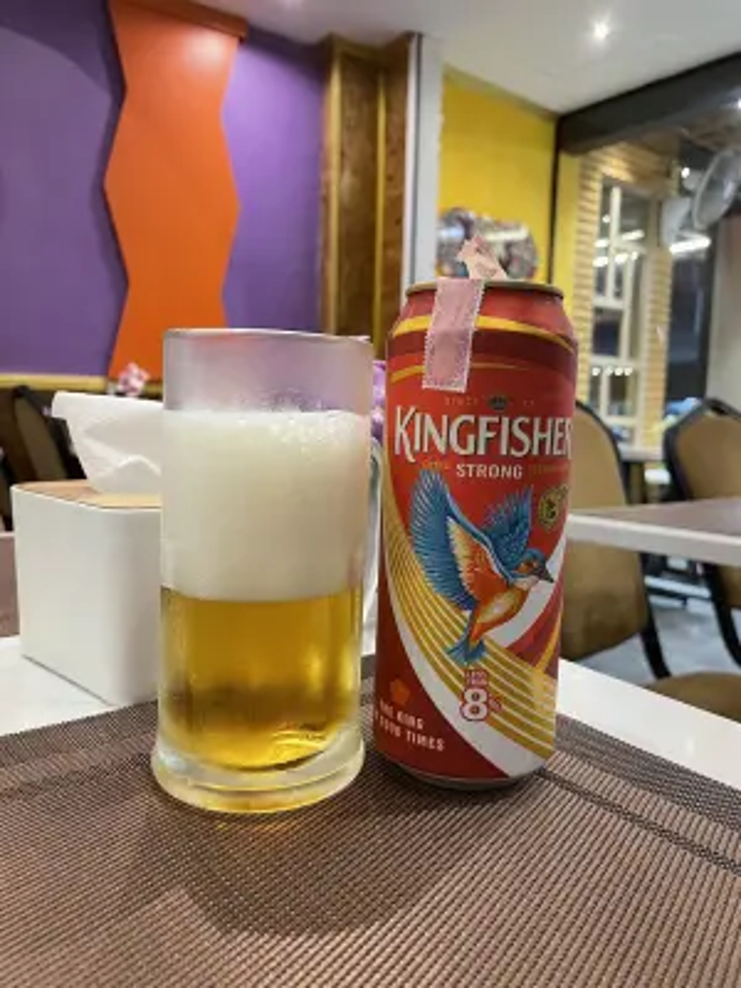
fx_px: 742
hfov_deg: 53.1
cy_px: 494
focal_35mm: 26
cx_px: 370
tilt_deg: -6.0
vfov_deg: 67.3
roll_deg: -1.5
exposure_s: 1/50
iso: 250
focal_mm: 4.2
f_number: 1.6
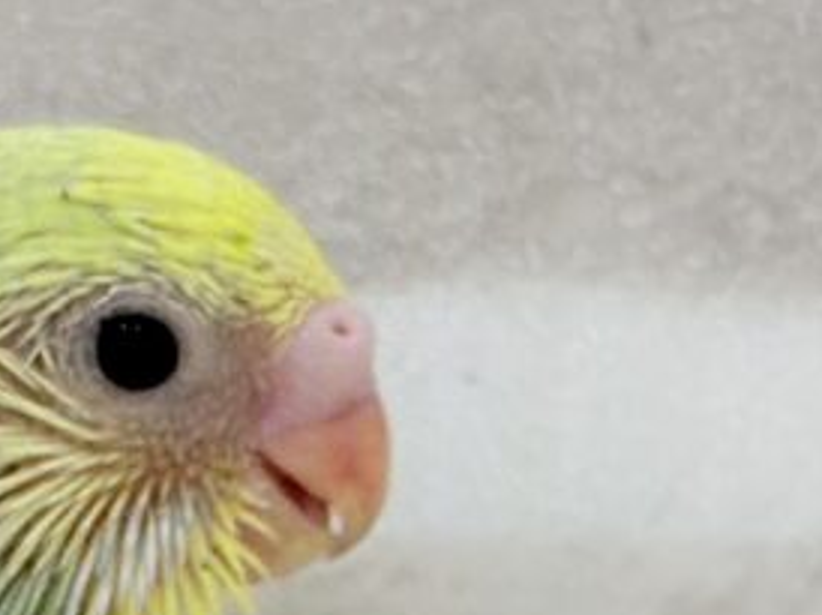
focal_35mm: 228
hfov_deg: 8.5
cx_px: -339
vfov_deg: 6.3
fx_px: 5409
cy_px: 1194
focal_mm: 5.96
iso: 80
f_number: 1.6
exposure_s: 1/194
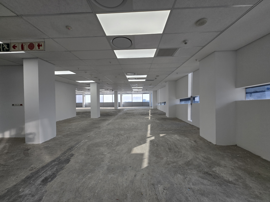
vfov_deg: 89.9
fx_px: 101
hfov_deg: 106.2
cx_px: 135
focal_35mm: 13
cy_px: 101
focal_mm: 1.7
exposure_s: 1/107
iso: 25
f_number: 2.2
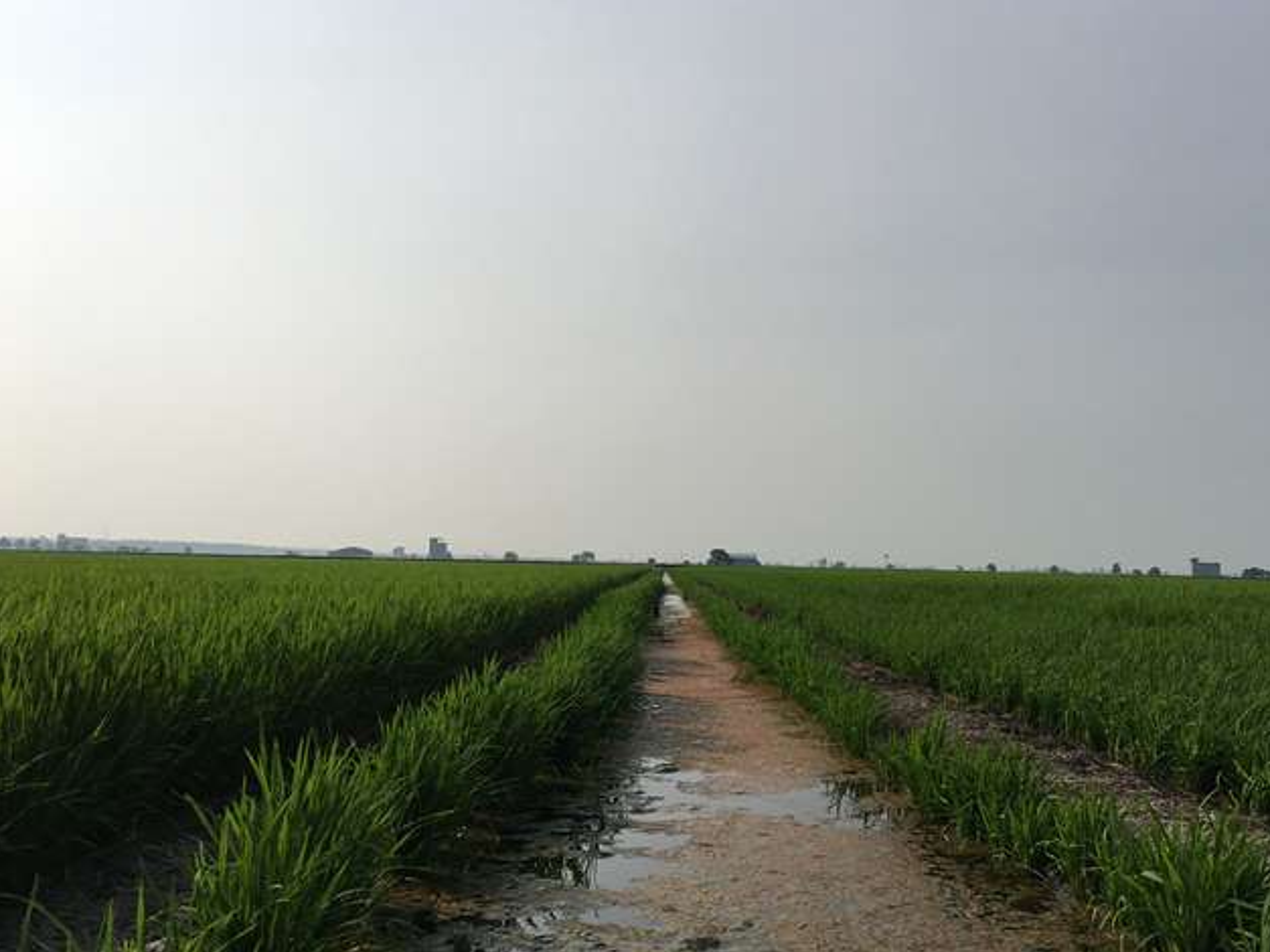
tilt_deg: +0.7
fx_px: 1357
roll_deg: -1.6
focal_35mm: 37
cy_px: 557
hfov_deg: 49.8
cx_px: 762
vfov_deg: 38.5
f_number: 2.2
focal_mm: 4.15
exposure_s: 1/3846
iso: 25
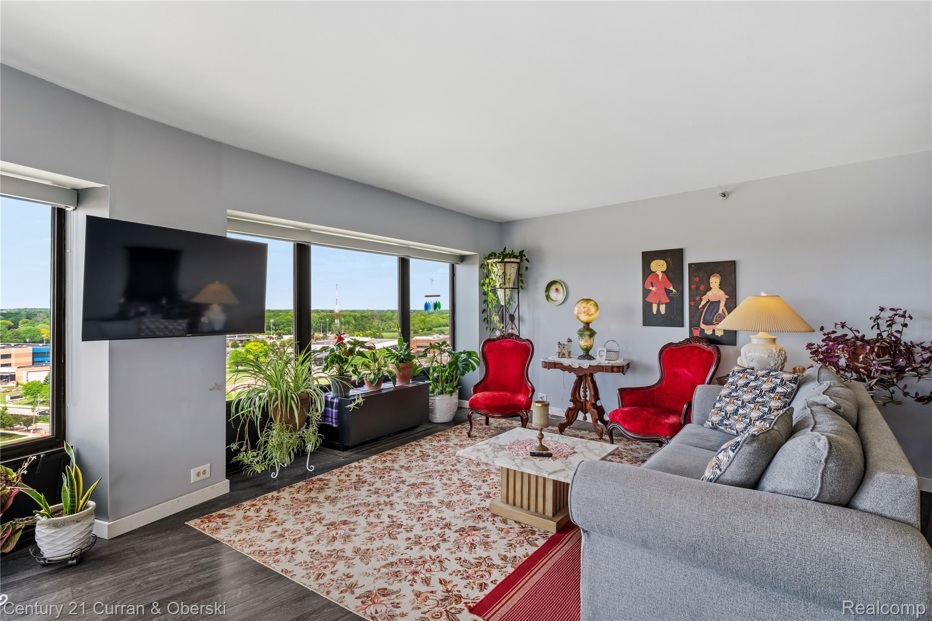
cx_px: 466
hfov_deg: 90.0
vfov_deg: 67.4
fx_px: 466
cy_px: 310
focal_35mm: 18
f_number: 8
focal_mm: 12
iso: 500
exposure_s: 1/2
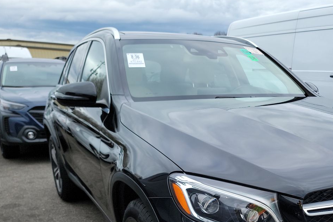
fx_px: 388
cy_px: 201
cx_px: 270
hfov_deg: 44.0
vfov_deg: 30.4
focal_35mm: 42
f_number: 1.8
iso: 50
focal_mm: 6.7
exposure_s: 1/305
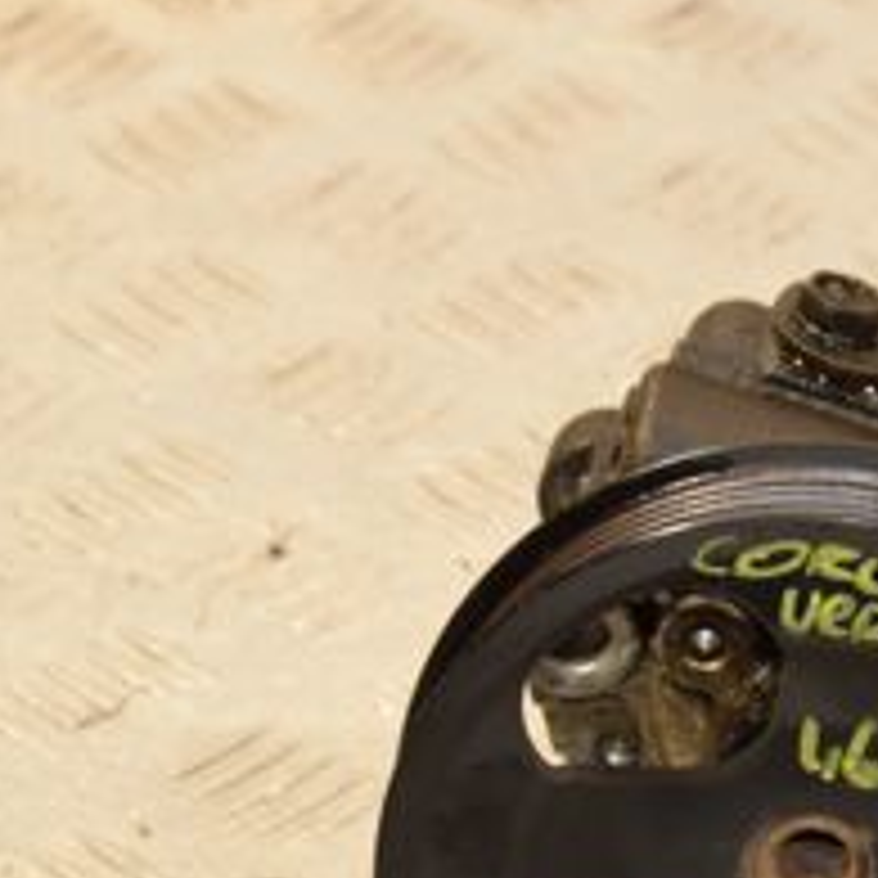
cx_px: 1058
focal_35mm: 242
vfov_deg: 7.2
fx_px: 6944
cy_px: 648
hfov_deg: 7.2
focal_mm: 58
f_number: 7.1
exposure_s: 1/200
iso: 800
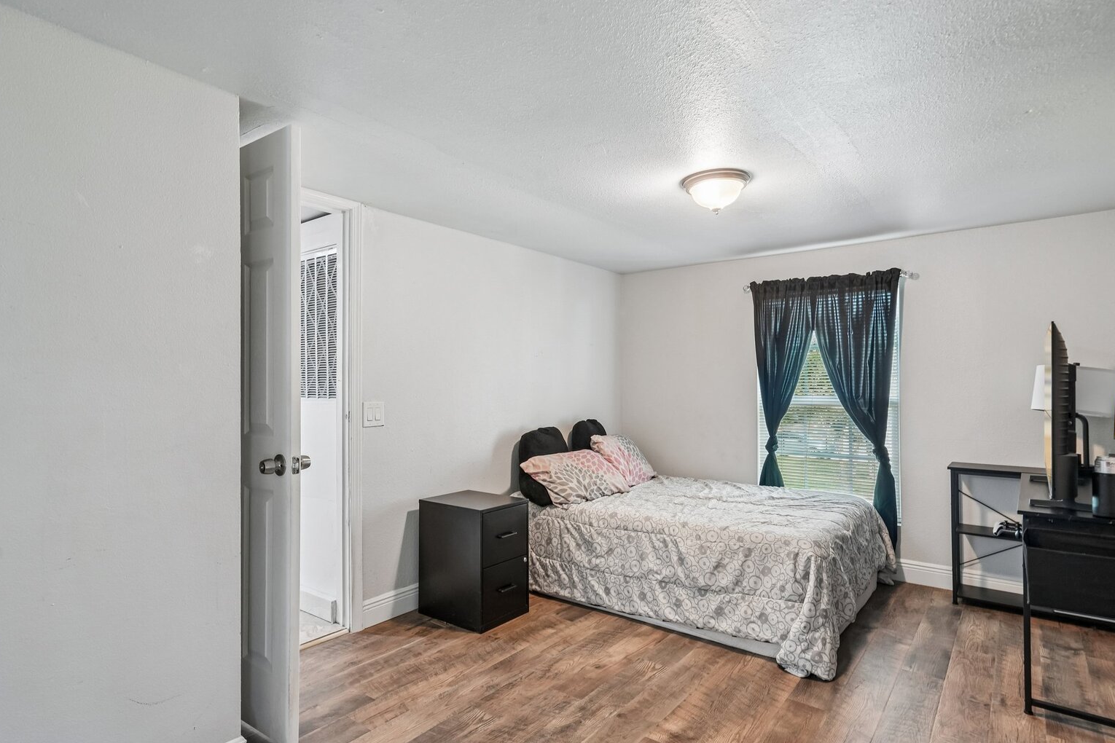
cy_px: 390
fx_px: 557
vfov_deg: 67.3
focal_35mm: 18
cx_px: 557
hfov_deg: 90.0
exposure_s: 1/13
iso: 800
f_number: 8
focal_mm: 17
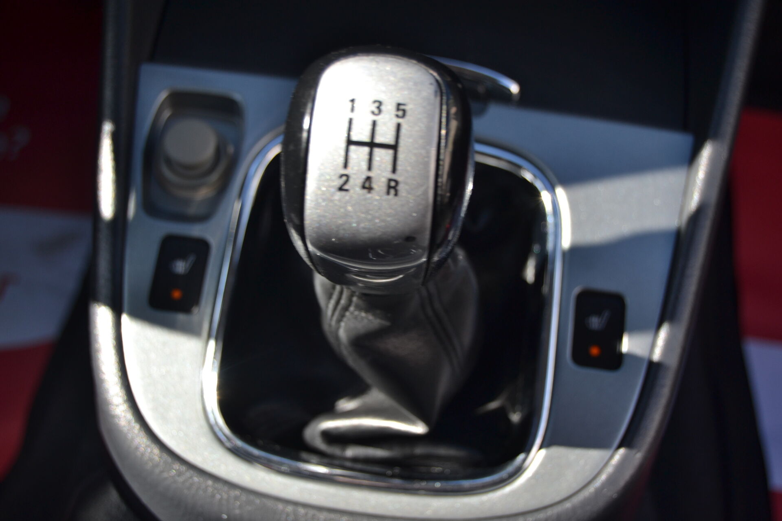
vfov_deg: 23.8
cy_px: 260
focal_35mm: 57
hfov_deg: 35.1
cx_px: 391
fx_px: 1238
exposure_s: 1/125
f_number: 5.6
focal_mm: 38
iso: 100
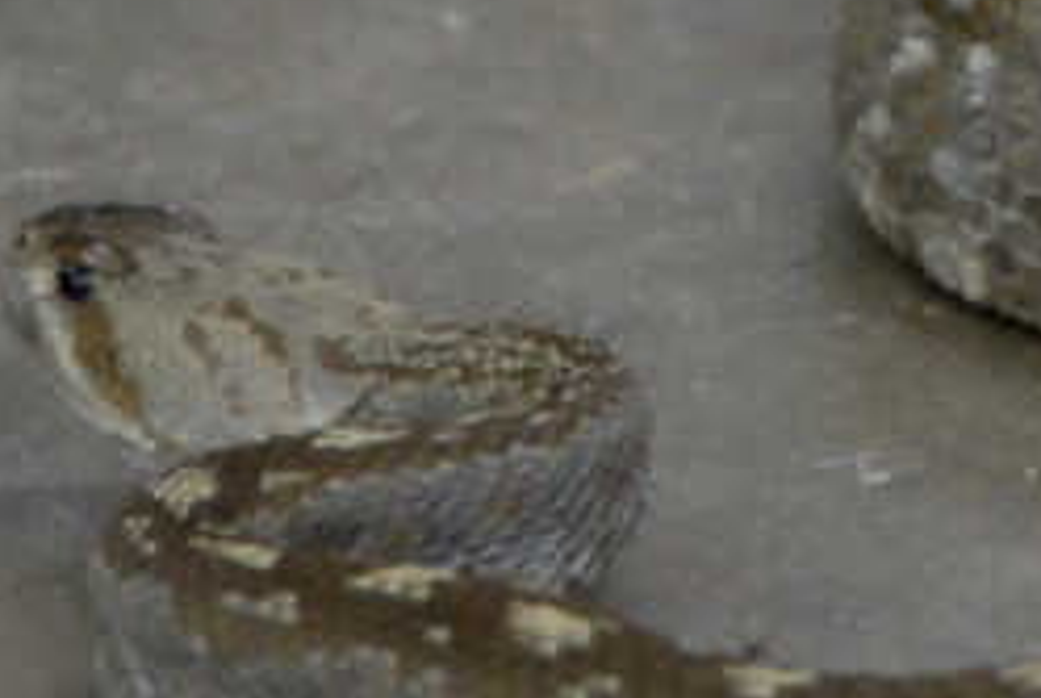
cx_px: 1275
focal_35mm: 1164
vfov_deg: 1.2
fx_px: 33719
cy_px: 17
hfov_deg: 1.8
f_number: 5.6
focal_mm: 200
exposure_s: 1/20
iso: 800
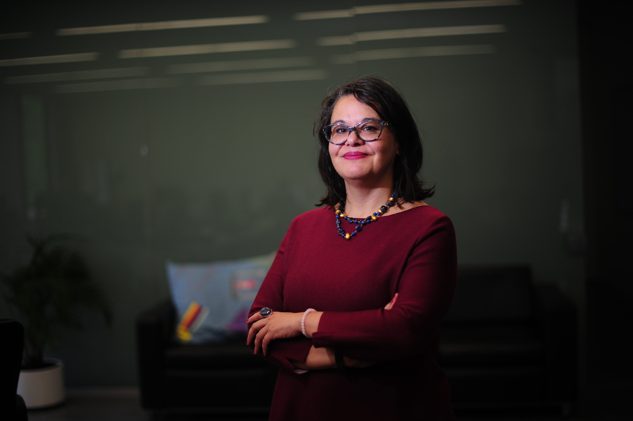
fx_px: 879
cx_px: 316
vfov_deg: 27.0
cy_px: 210
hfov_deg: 39.6
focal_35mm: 50
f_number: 1.4
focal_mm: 50
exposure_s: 1/200
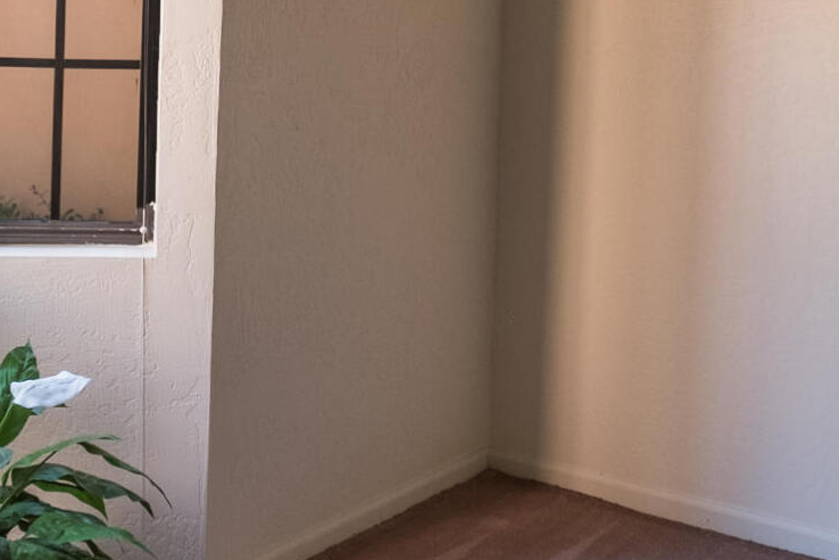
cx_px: 200
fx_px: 1422
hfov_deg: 32.2
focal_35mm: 61
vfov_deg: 21.4
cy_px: -21
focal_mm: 10
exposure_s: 1/8
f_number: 7.1
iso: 400
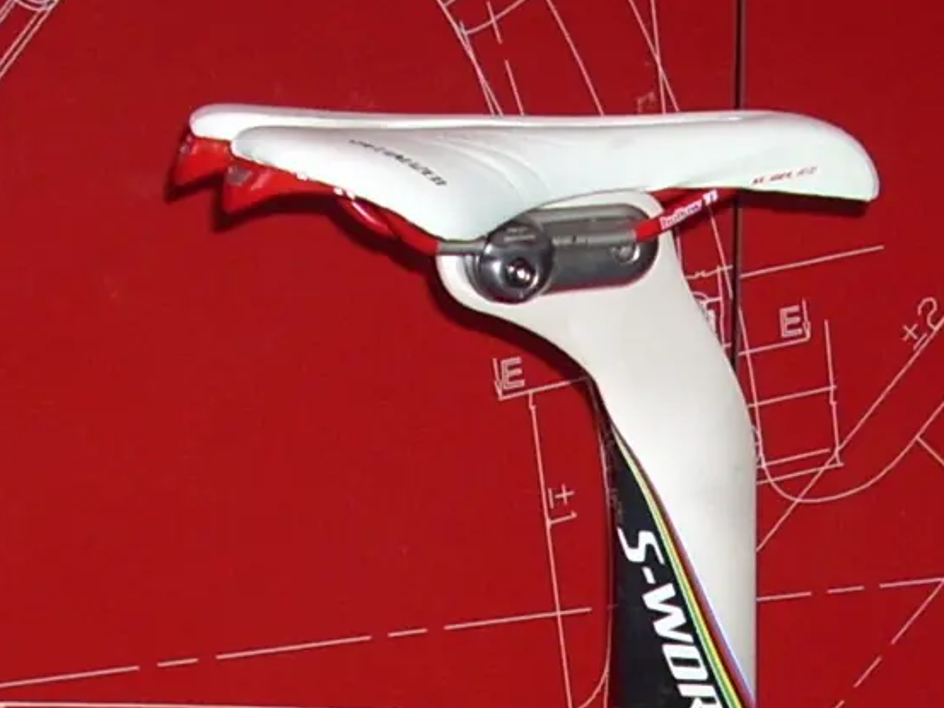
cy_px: 1143
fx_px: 3737
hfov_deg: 14.2
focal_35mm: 137
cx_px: 893
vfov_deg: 10.4
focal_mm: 6.2
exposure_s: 1/60
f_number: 2.8
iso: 100
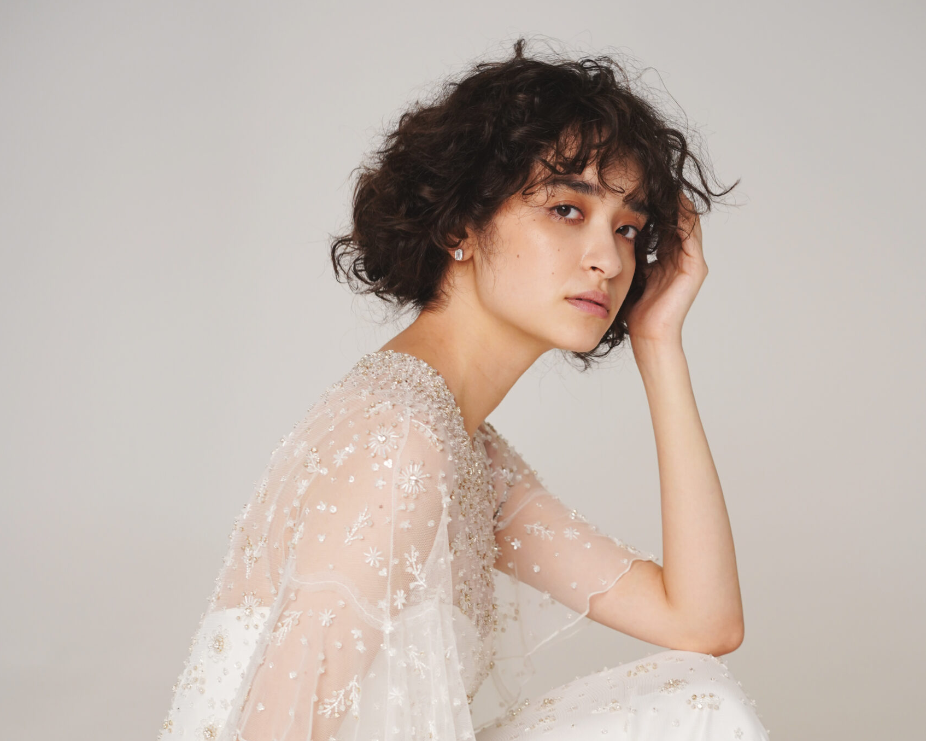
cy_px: 528
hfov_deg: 24.4
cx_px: 460
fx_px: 2138
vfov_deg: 19.6
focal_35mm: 78
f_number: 4
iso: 1000
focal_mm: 55
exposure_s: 1/50
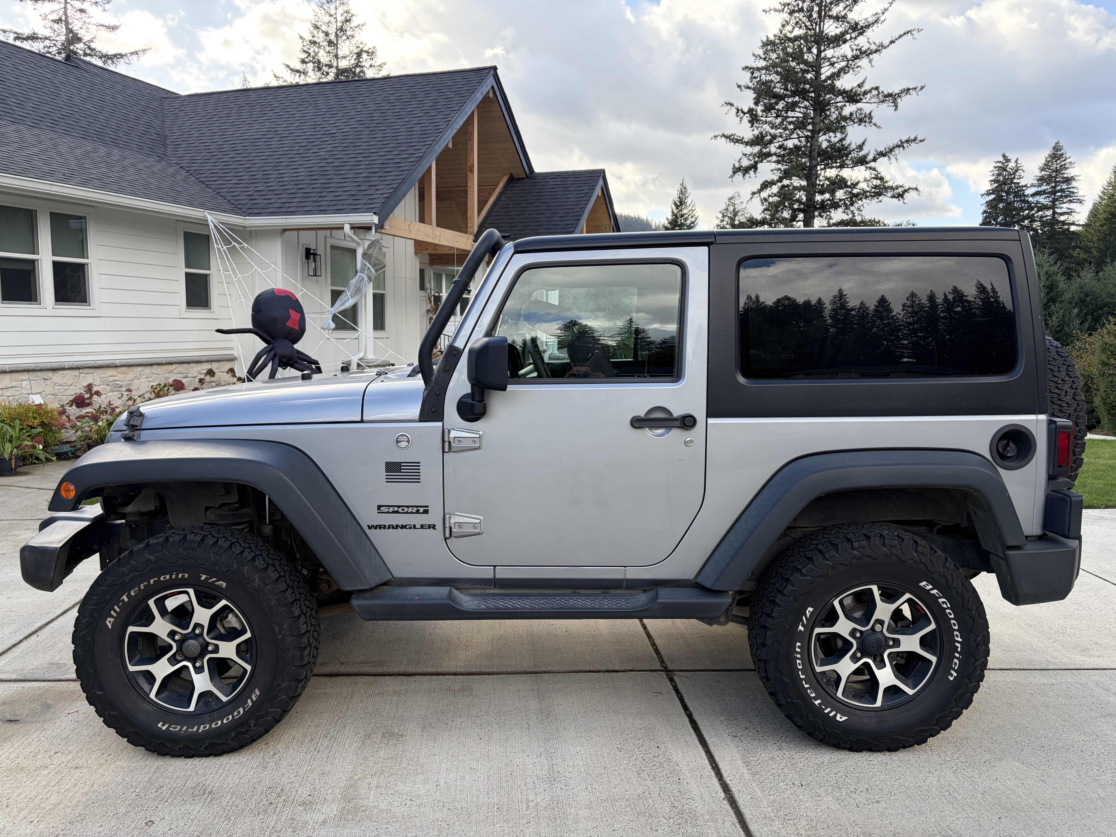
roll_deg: -0.6
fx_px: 838
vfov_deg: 53.1
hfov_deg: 67.3
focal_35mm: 26
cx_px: 558
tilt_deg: -6.1
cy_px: 418
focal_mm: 5.96
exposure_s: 1/764
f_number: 1.6
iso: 64
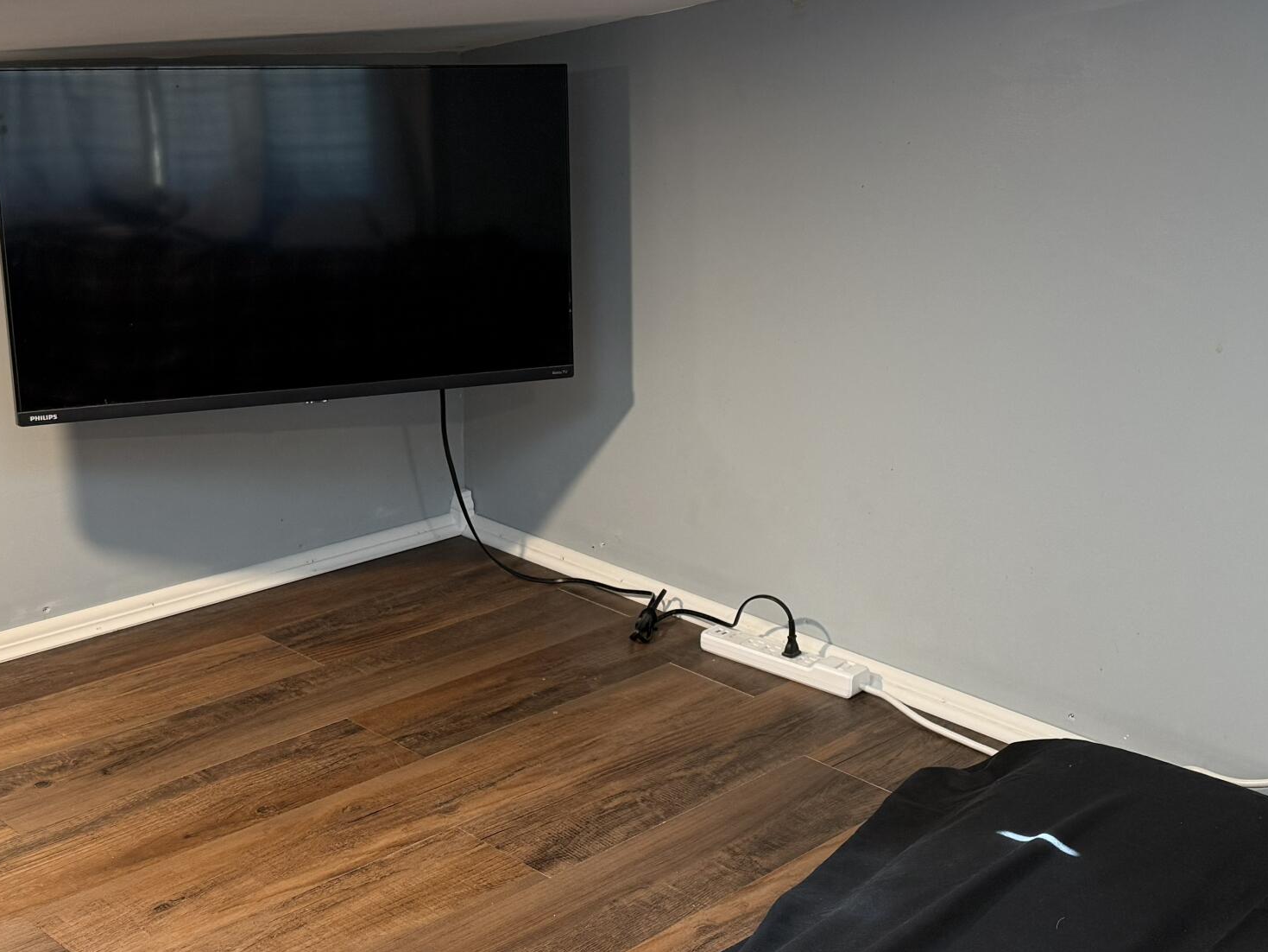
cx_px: 680
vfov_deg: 29.7
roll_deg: -3.1
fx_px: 1795
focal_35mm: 49
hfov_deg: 38.9
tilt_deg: -17.4
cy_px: 447
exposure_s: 1/60
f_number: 1.78
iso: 200
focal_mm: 6.76
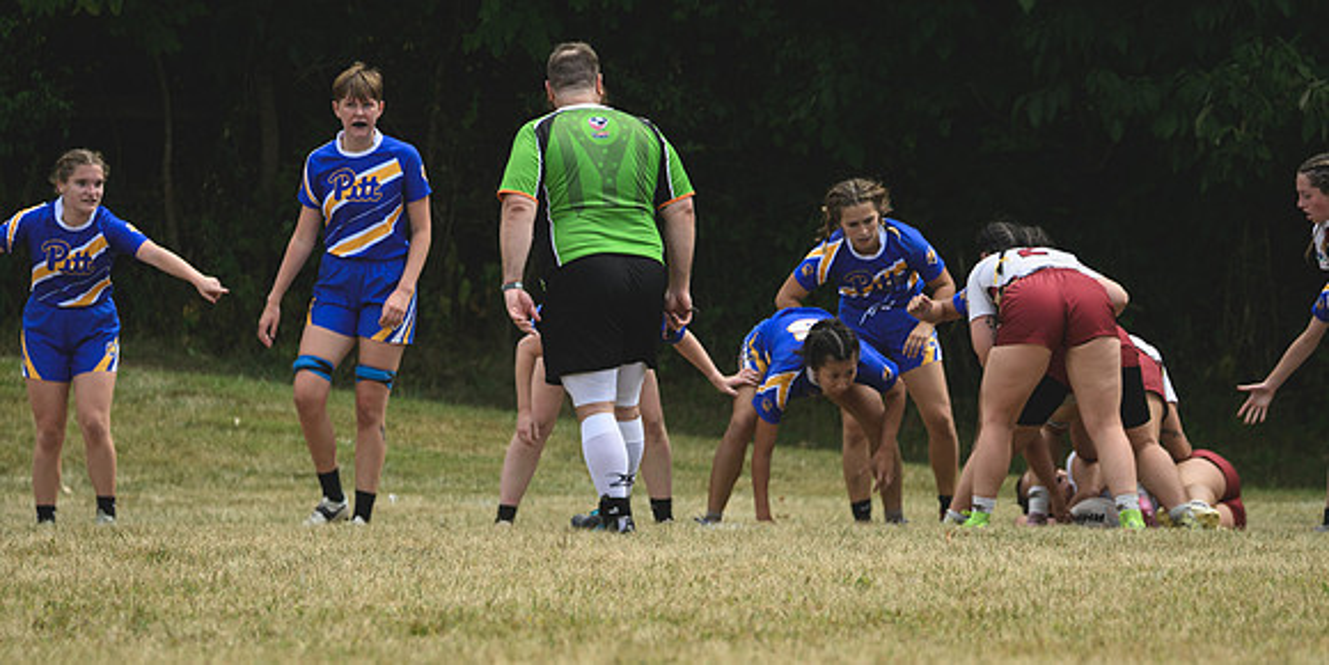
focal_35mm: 792
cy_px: 426
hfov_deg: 2.8
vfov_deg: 1.4
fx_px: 27180
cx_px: 699
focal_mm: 460
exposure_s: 1/1000
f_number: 6.3
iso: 320
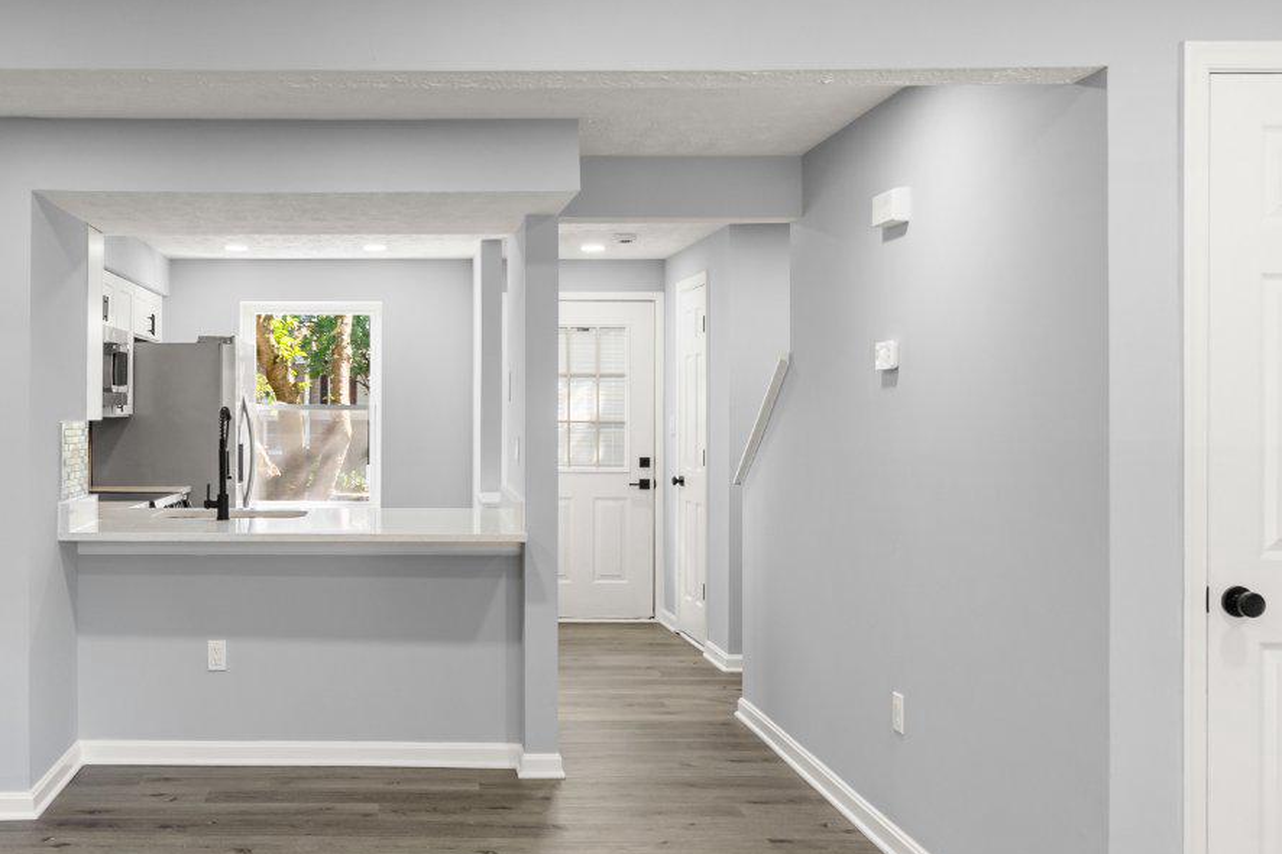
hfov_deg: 50.6
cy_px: 423
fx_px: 1317
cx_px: 392
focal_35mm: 37
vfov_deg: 35.9
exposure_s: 1/10
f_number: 8
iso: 400
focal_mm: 16
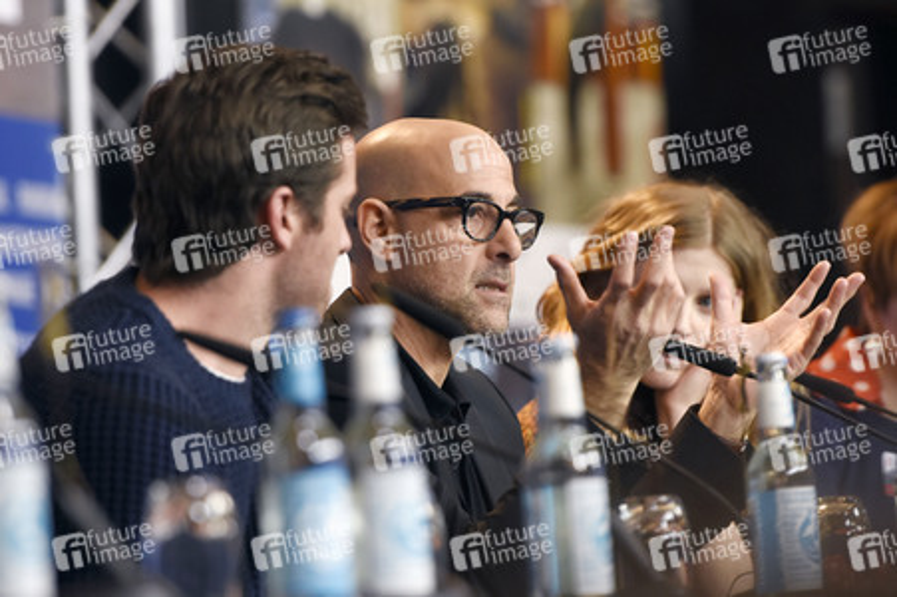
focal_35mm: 292
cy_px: 298
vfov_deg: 4.7
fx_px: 7283
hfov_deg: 7.0
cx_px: 448
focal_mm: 195
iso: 800
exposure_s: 1/320
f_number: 3.5
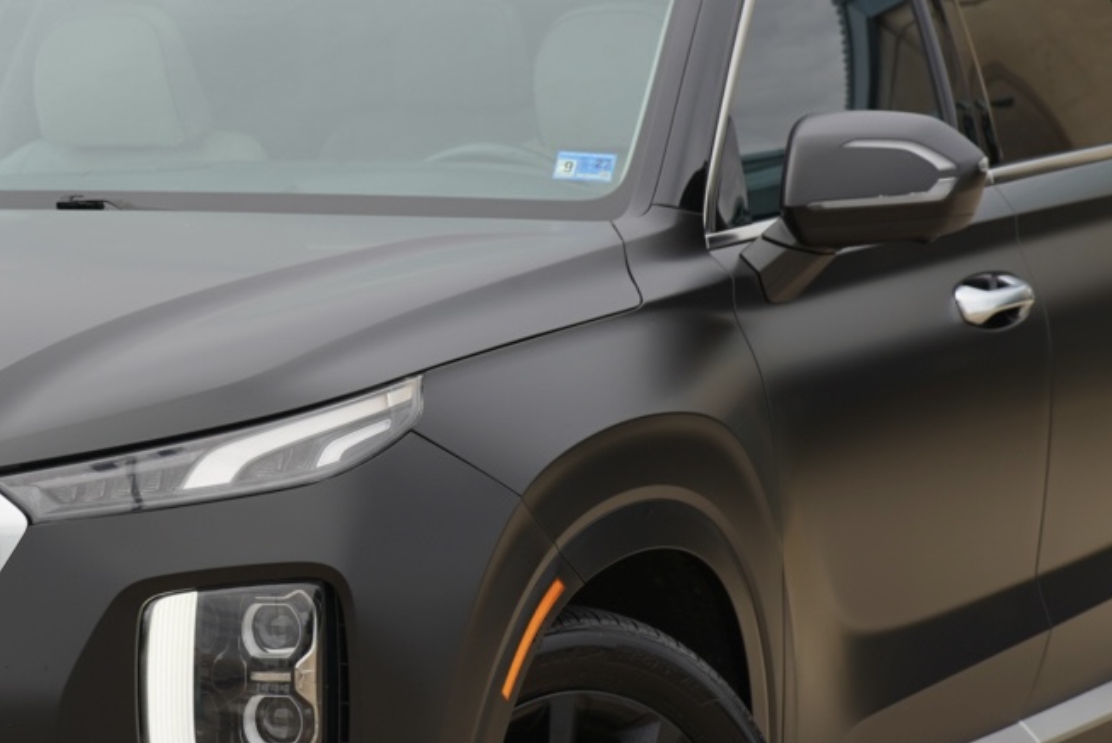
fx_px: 6491
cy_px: 483
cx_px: 199
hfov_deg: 9.8
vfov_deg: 6.5
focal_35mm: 210
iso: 100
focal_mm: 85
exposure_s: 1/320
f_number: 4.5
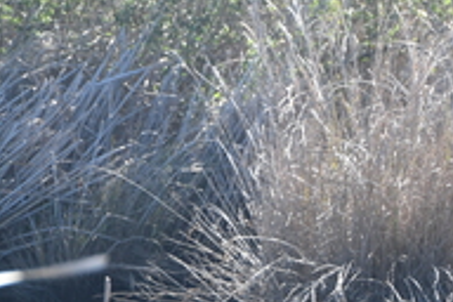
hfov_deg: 4.9
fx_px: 5227
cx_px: 554
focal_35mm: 415
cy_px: 433
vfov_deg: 3.3
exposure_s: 1/100
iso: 160
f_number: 9
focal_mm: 95
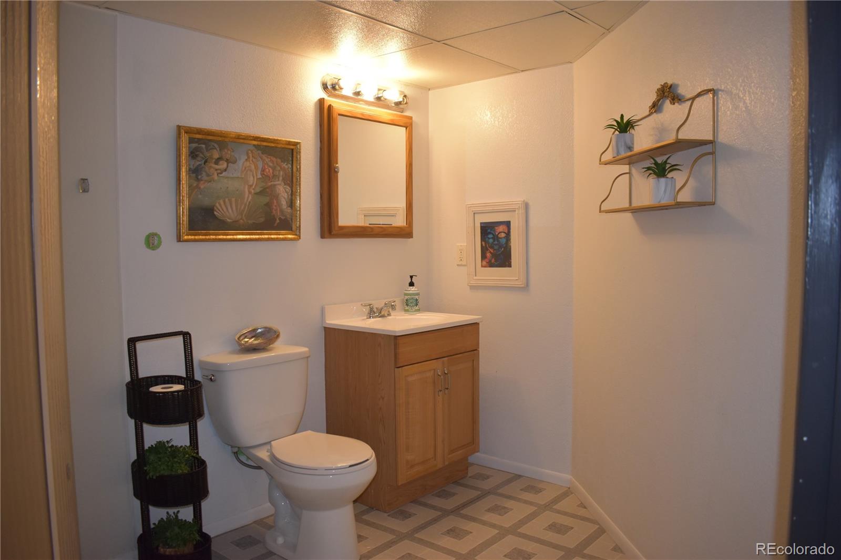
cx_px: 420
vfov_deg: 47.9
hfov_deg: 67.4
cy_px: 280
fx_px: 631
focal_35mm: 27
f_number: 4.5
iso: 800
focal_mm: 18
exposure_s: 1/200
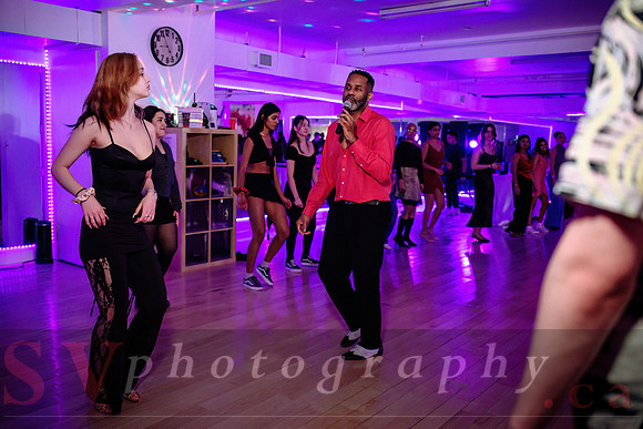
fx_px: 573
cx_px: 278
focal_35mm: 32
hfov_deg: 58.4
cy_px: 215
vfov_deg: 41.1
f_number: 2
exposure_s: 1/200
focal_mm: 28
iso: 2000
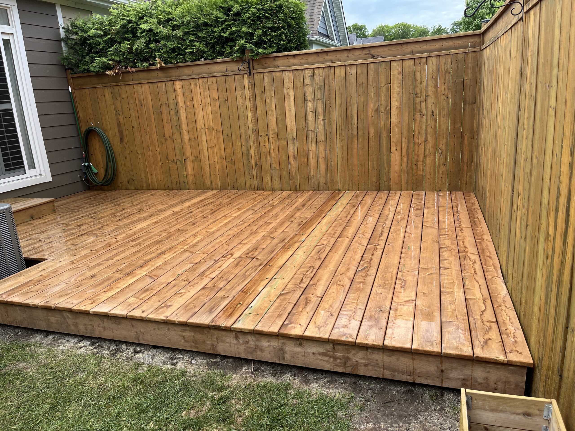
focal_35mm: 26
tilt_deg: -16.1
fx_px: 432
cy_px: 216
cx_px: 288
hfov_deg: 67.3
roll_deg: +4.5
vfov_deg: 53.1
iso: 50
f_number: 1.6
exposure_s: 1/1225
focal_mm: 5.1
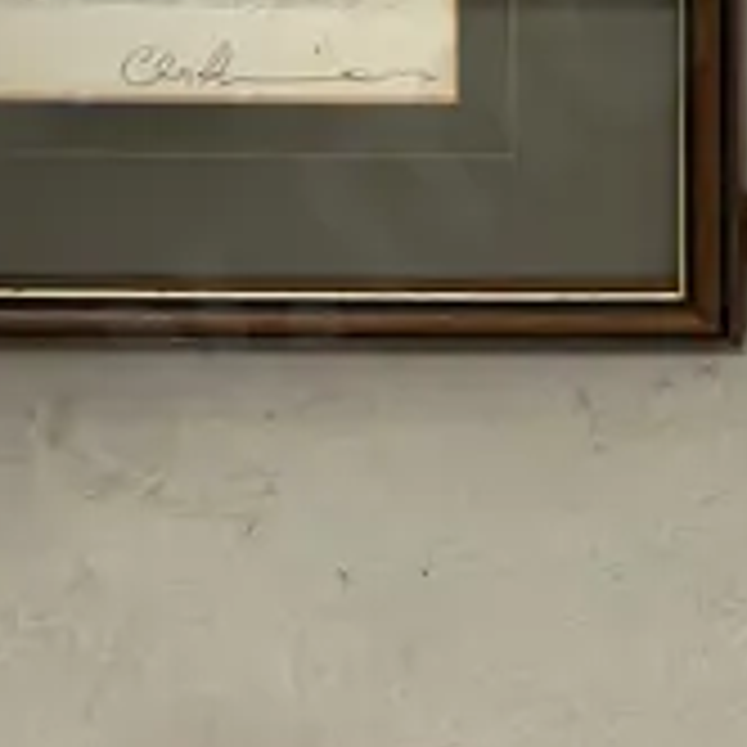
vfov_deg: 12.2
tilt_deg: -22.4
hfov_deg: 11.9
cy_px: -630
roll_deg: -0.8
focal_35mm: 131
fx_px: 3198
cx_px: 1485
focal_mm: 6.86
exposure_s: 1/100
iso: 200
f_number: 1.78
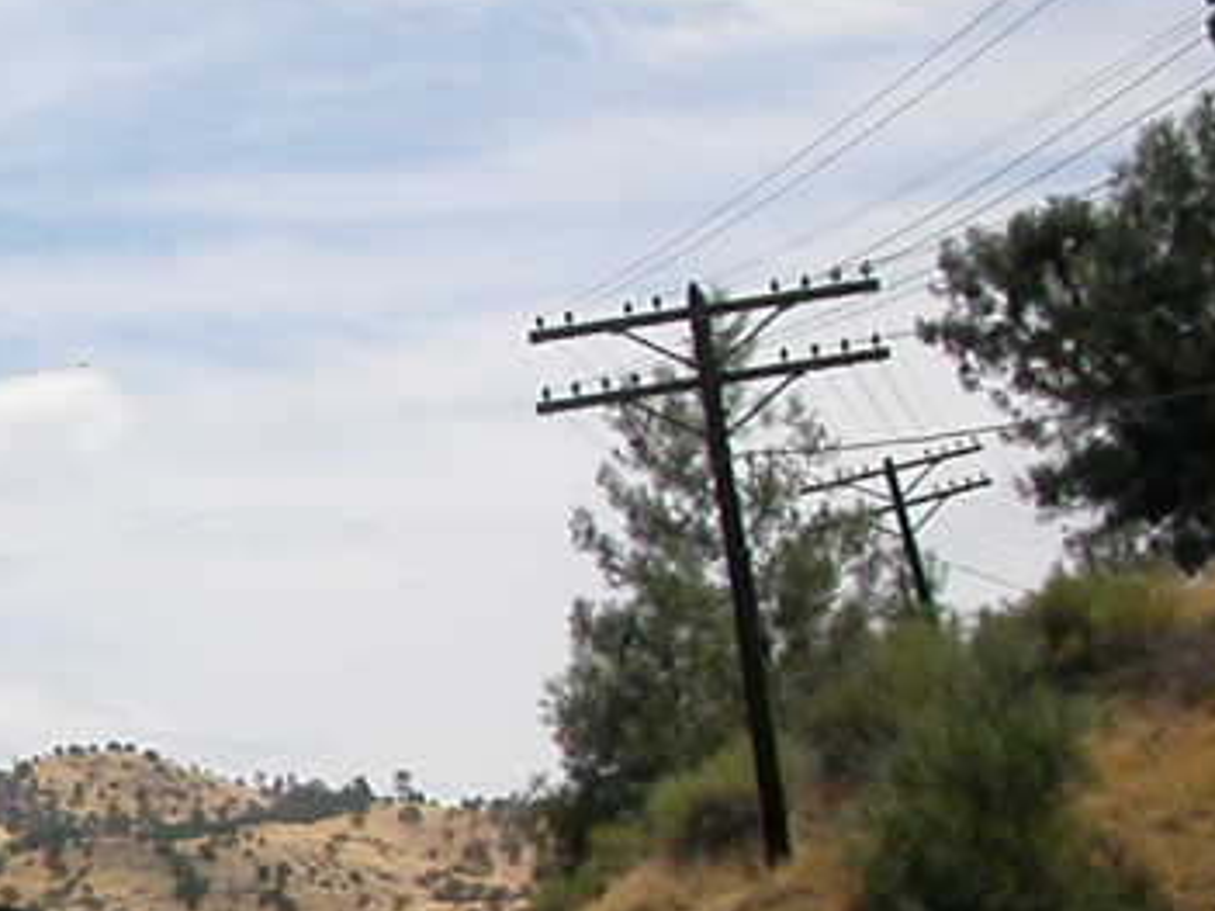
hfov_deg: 16.8
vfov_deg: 13.5
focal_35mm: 108
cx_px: -516
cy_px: 894
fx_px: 3789
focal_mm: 5.6
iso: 100
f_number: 4.5
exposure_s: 1/763
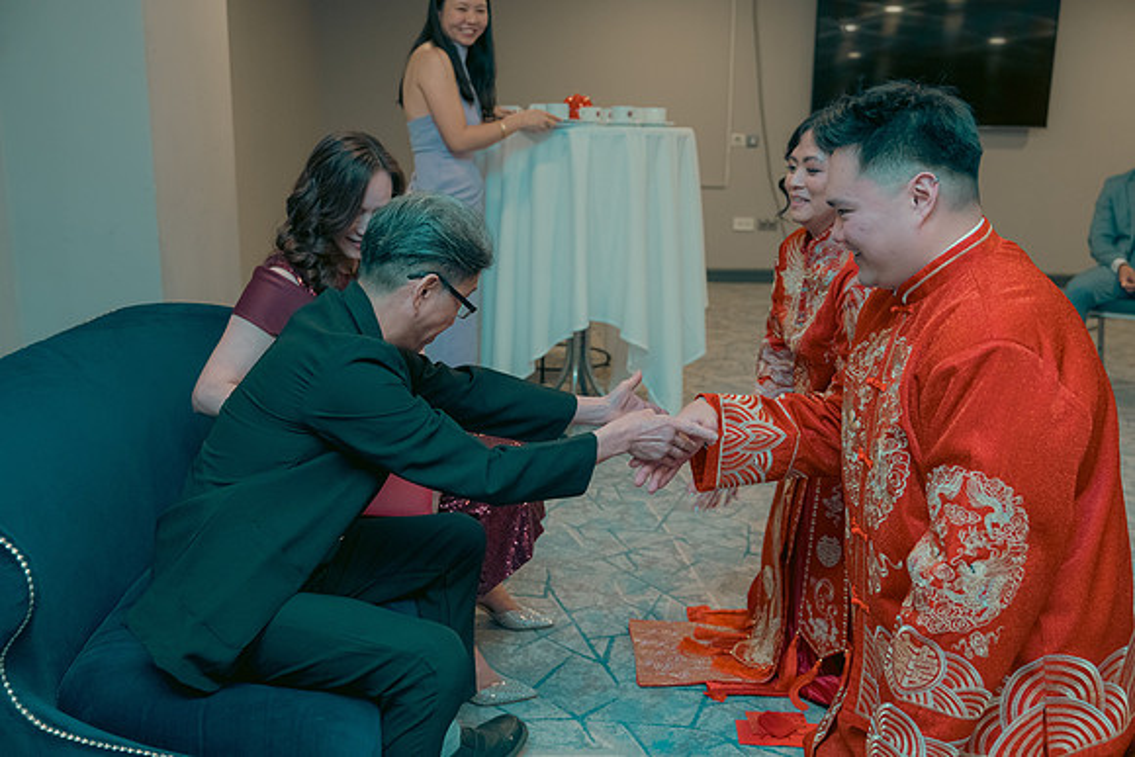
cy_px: 378
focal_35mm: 35
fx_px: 1104
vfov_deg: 37.9
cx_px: 568
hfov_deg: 54.4
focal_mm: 35
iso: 2500
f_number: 3.5
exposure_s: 1/160
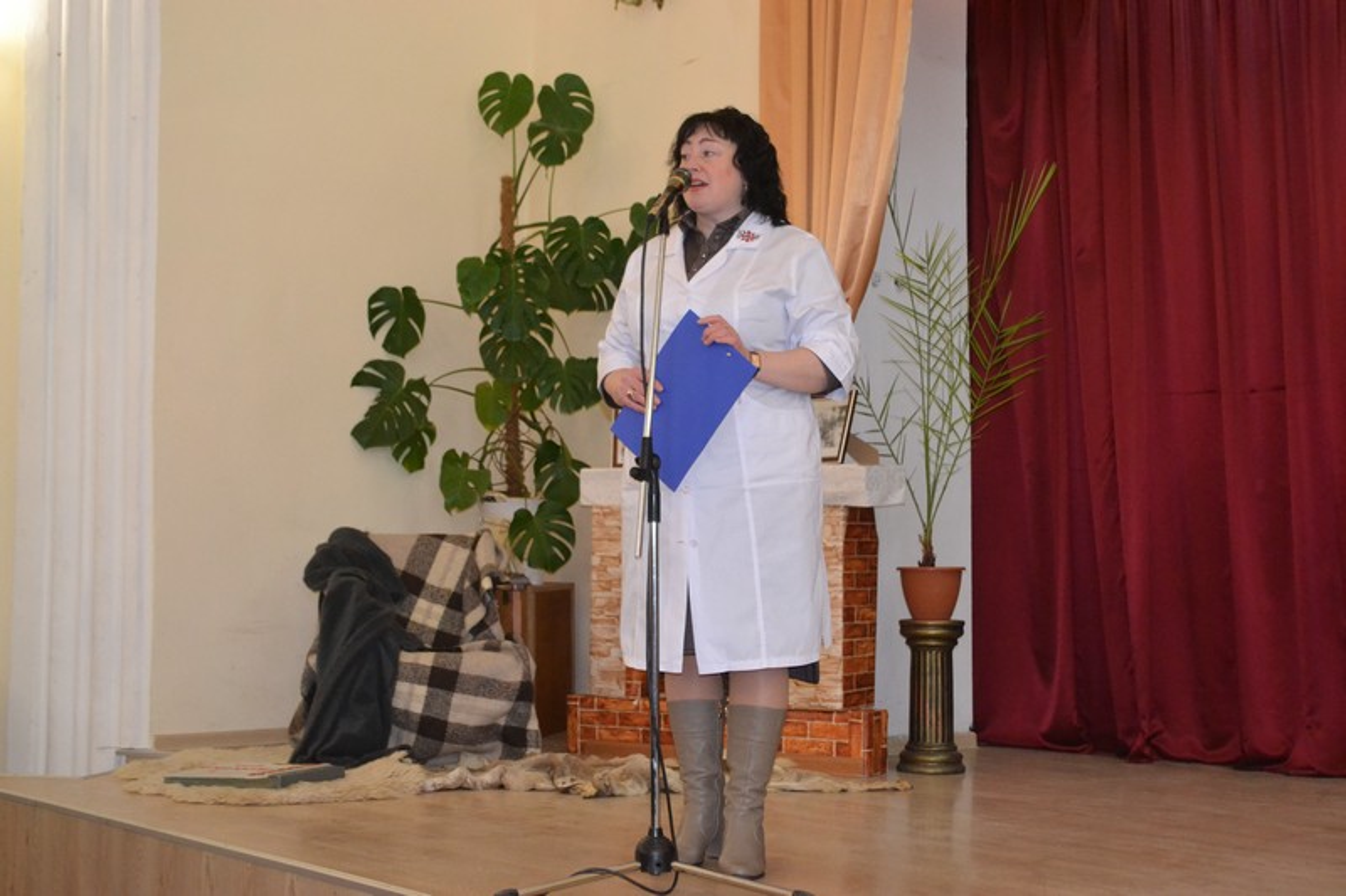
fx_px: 1794
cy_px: 448
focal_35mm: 48
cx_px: 673
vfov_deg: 28.1
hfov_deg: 41.1
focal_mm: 32
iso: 2500
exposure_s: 1/60
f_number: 4.8
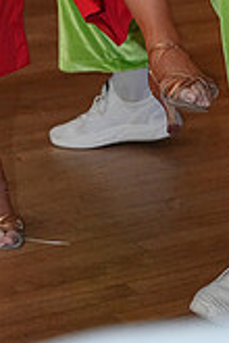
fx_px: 1708
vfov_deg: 10.8
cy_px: -249
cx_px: 47
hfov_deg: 7.7
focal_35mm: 179
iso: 5000
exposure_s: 1/200
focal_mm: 51
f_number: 4
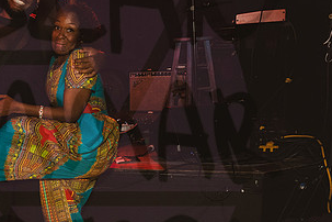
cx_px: 42
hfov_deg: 40.0
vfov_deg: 29.2
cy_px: 129
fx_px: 424
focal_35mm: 46
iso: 6400
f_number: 4.5
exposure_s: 1/200
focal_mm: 24
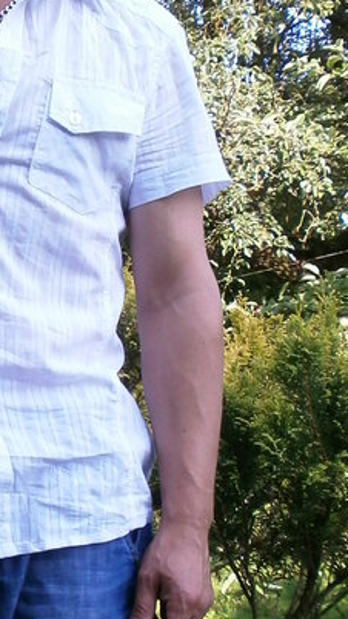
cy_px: 414
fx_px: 1707
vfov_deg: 20.5
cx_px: 60
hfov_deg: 11.6
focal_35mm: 104
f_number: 3.1
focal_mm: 5.8
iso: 100
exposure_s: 1/250
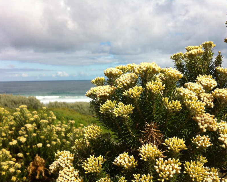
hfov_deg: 42.0
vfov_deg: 34.1
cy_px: 107
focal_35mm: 44
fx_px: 296
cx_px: 116
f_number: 2.8
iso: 80
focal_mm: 3.85
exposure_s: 1/2011
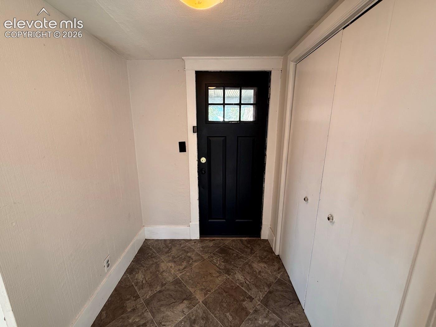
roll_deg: -0.6
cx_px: 218
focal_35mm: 14
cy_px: 164
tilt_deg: -11.7
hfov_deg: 102.1
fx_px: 176
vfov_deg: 85.7
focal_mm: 2.22
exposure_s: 1/120
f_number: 2.2
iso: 125
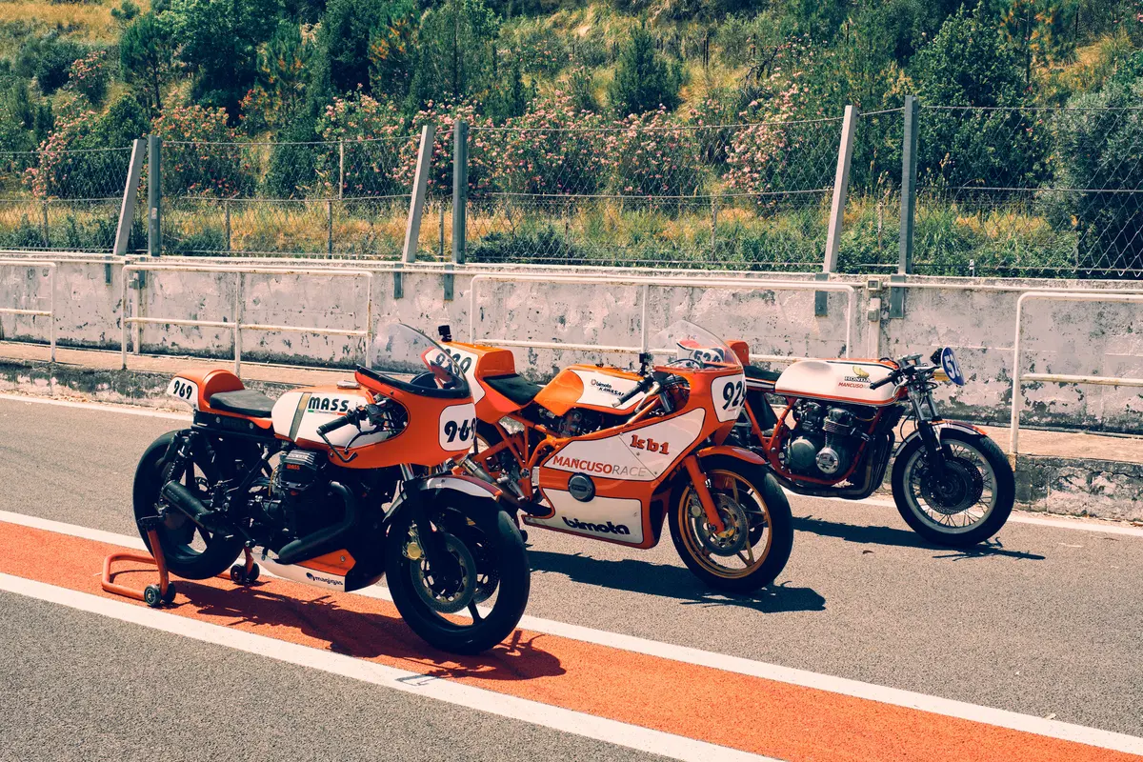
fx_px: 1270
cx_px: 572
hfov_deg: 48.5
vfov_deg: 33.4
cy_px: 381
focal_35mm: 40
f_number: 8
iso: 200
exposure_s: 1/320
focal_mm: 26.6
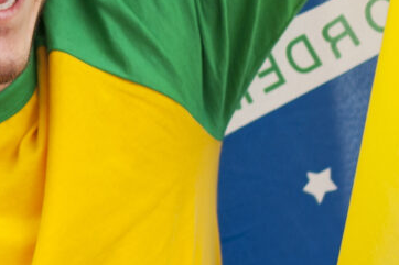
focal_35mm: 354
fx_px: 3922
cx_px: -506
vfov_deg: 3.9
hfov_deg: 5.6
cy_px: 18
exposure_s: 1/100
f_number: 2.2
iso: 100
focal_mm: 50
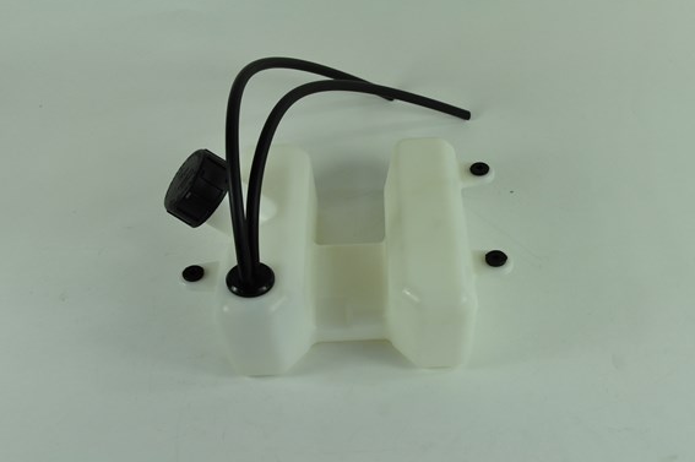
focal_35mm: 44
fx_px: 849
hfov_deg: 44.5
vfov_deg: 30.5
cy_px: 232
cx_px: 382
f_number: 9
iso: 400
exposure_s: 1/160
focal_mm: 26
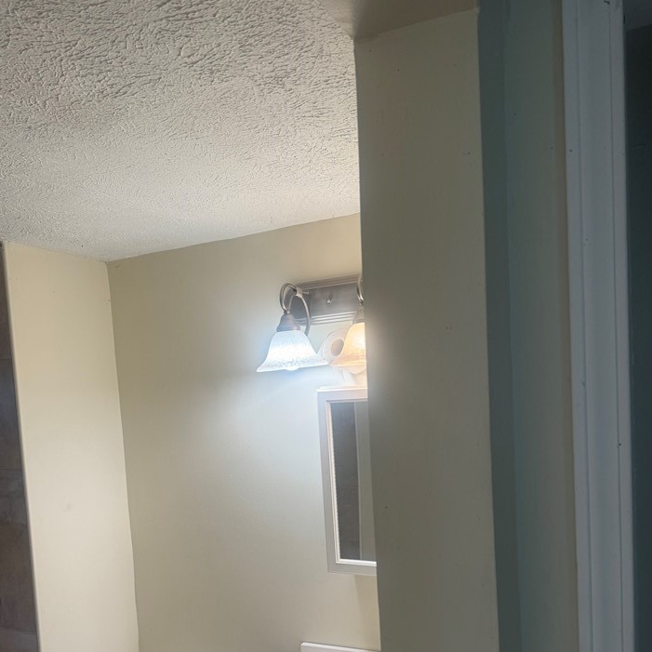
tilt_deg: -5.9
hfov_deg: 52.5
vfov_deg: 51.7
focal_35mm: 31
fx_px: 661
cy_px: 426
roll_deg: +4.1
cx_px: 318
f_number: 1.78
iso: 125
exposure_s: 1/120
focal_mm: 6.76
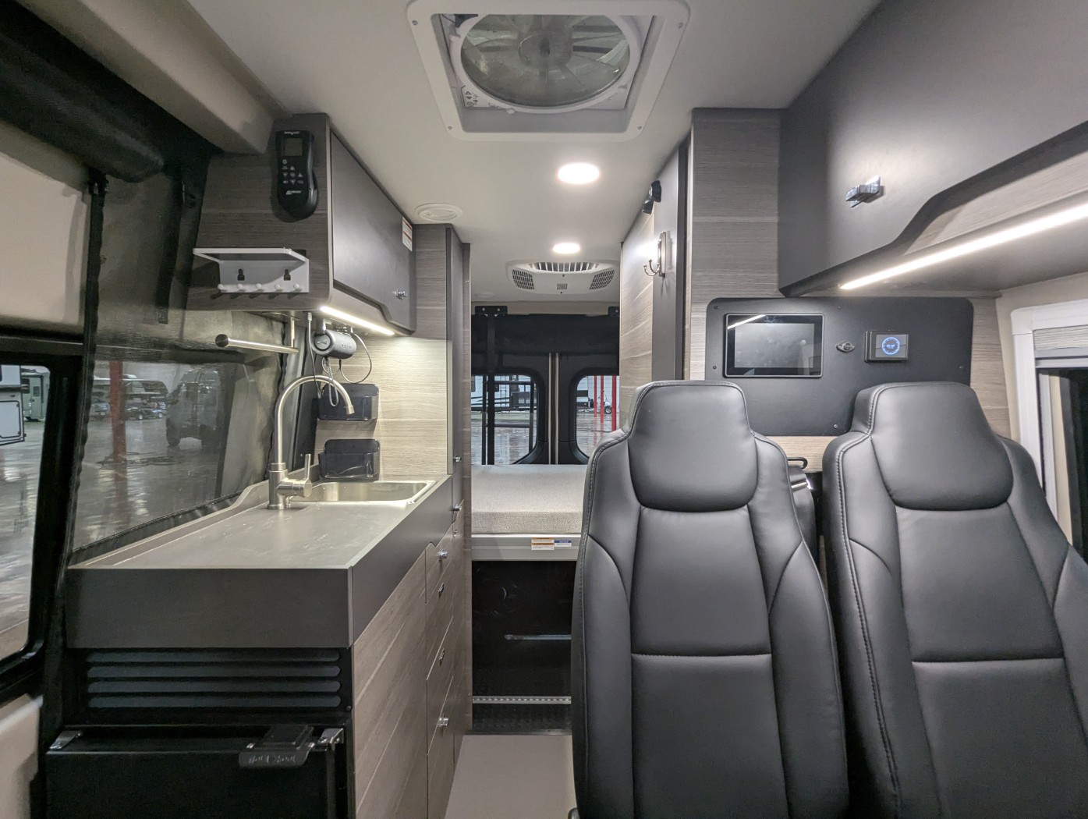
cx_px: 544
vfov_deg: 78.2
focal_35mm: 16
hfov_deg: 94.4
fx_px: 504
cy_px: 410
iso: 191
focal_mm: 2.35
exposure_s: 1/40.8
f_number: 2.2
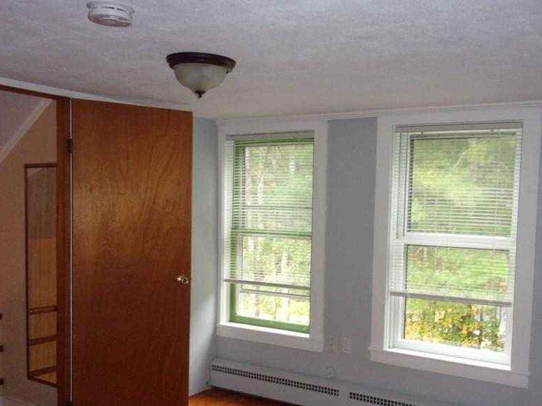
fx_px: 579
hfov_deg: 49.9
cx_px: 318
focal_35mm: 37
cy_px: 247
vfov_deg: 38.5
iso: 320
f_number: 3.9
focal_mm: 5.1
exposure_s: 1/34
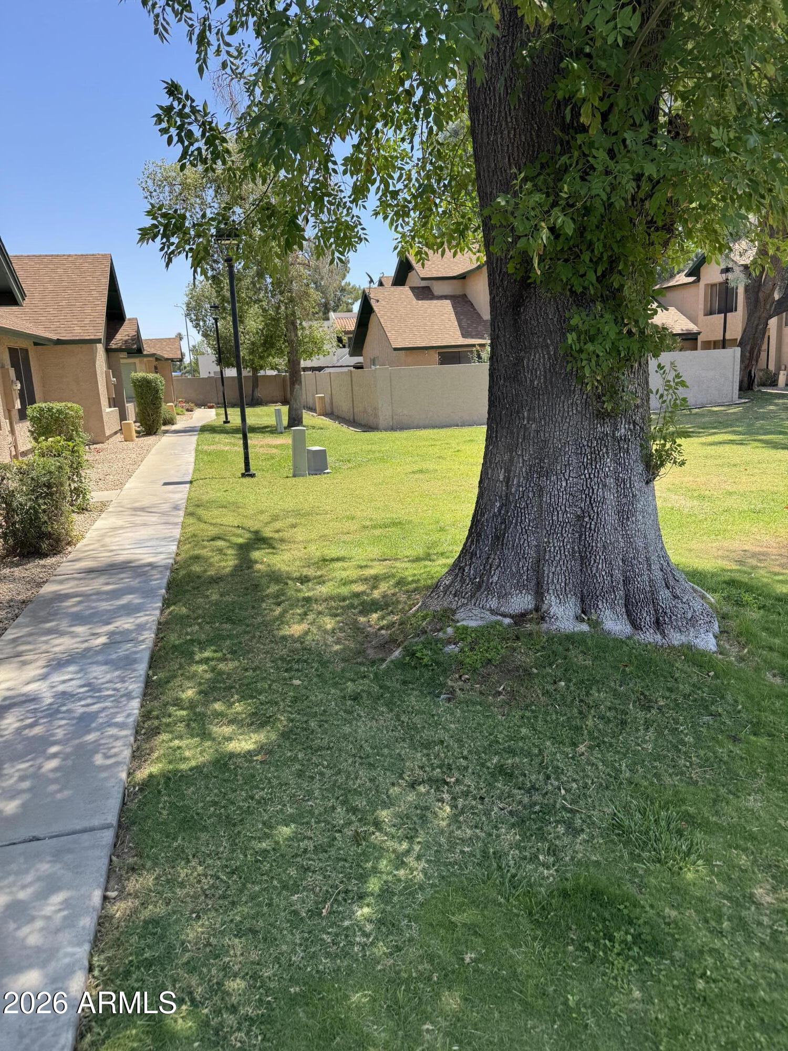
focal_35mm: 24
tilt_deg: -13.2
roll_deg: +3.9
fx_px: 728
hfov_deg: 56.8
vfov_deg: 71.6
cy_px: 526
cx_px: 394
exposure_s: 1/1524
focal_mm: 6.76
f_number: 1.78
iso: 80
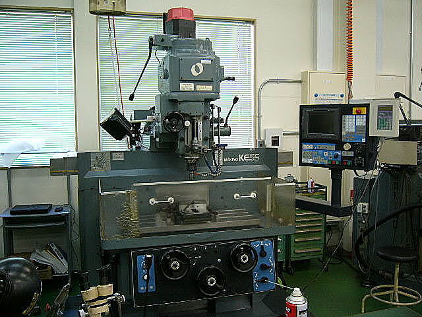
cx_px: 211
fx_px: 427
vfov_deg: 40.7
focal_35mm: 35
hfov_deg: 52.6
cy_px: 158
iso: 100
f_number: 2.8
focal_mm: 5.8
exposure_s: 1/20
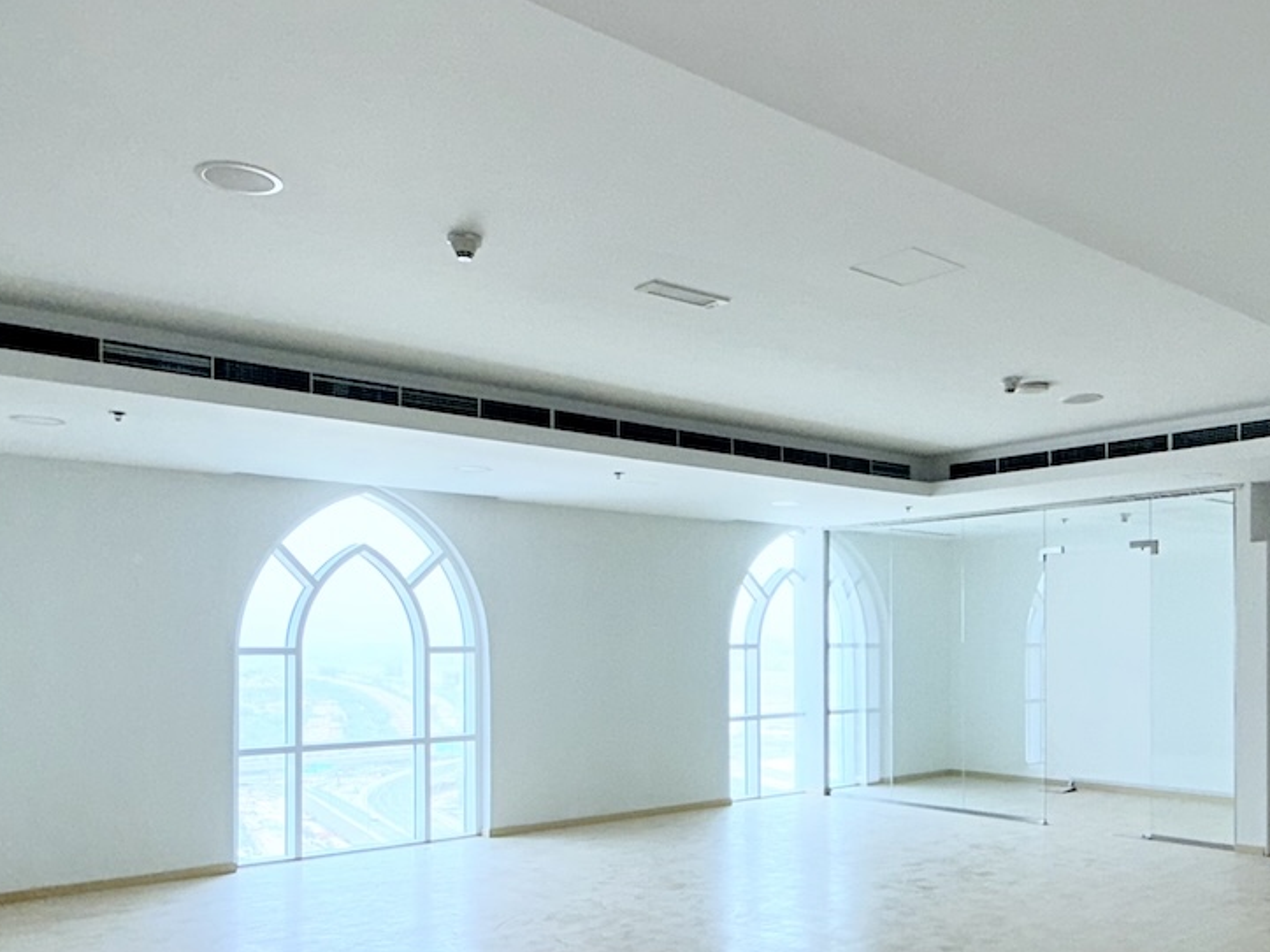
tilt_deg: -0.1
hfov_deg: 57.7
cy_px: 643
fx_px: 1137
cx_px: 789
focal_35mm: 31
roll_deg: +0.8
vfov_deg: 44.7
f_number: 2.2
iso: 16
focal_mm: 2.22
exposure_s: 1/121
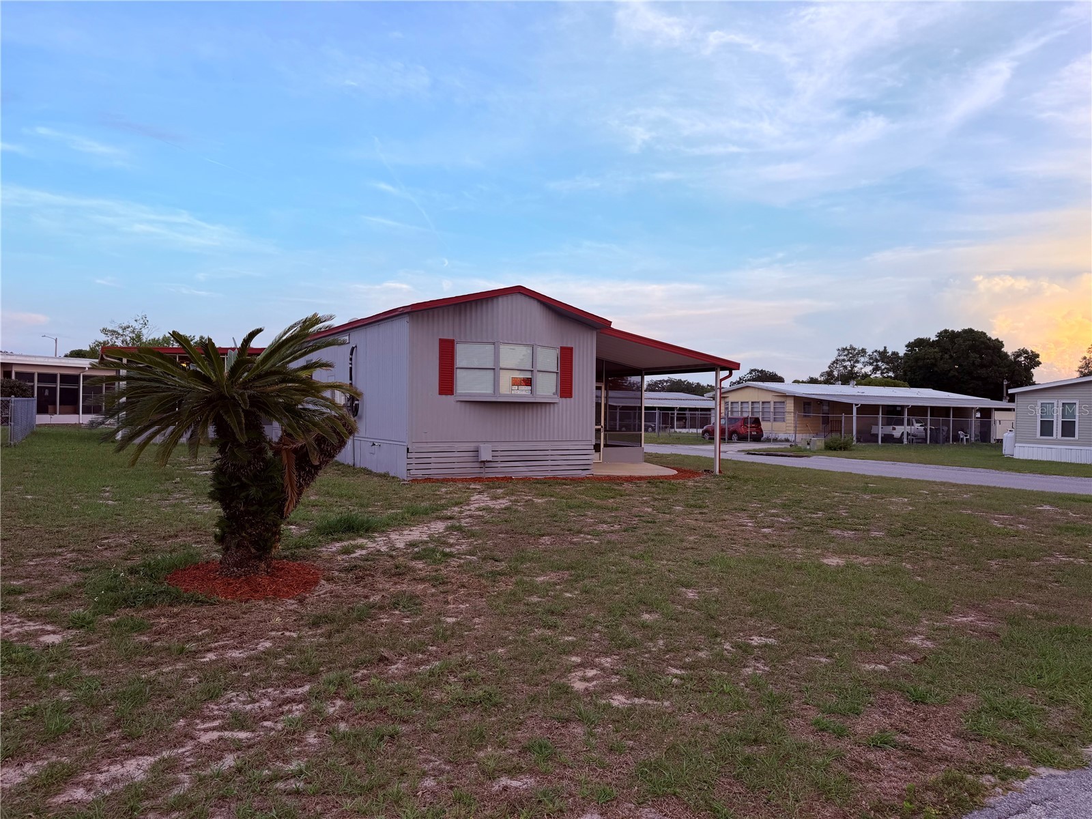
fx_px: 757
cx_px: 546
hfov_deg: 71.6
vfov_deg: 56.8
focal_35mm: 24
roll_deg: +0.4
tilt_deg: -0.3
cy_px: 410
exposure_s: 1/308
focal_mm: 6.76
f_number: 1.78
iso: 80
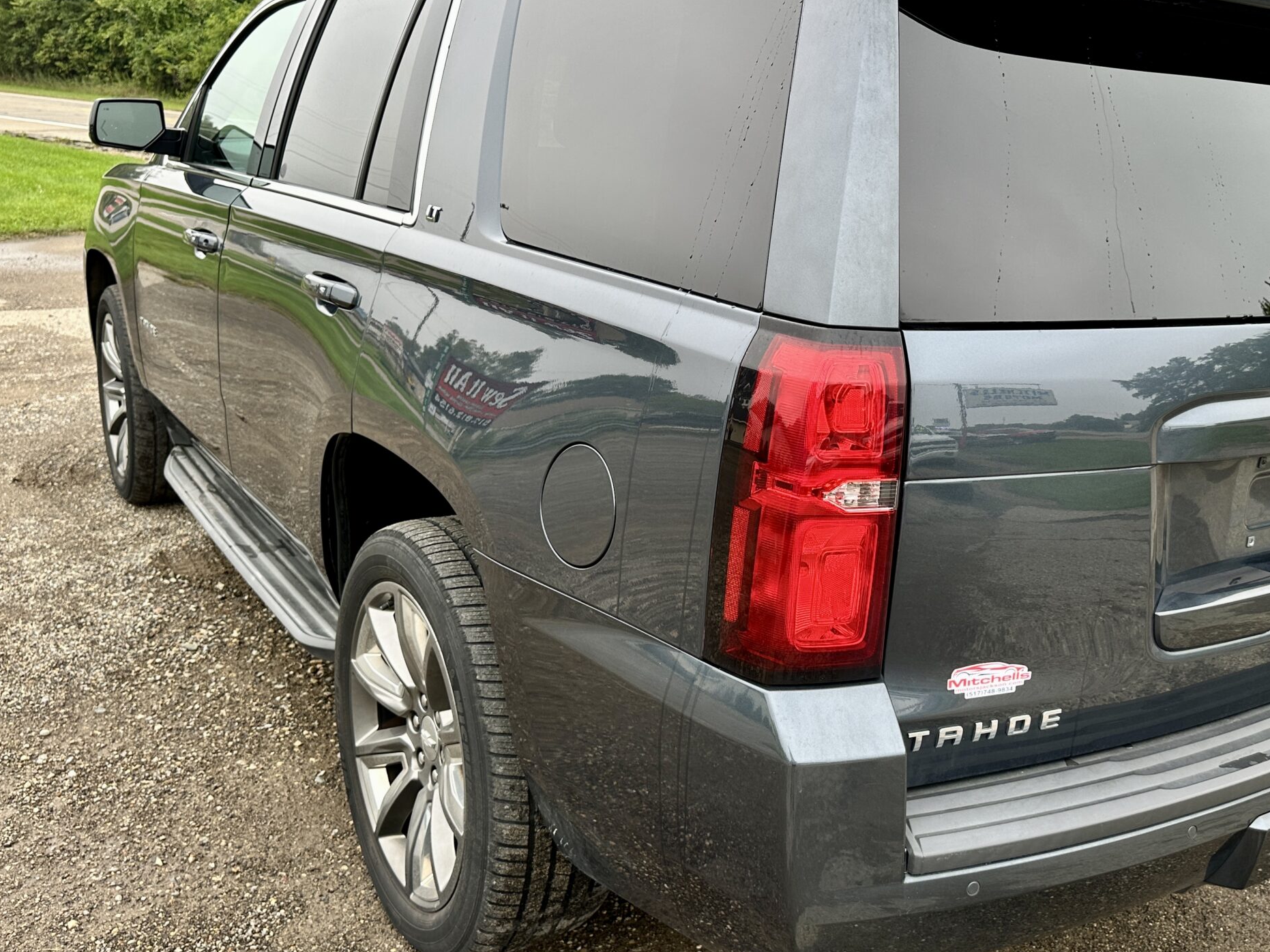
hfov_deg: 55.0
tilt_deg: -17.0
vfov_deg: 42.9
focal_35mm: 33
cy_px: 486
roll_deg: -4.6
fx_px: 1211
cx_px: 760
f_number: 1.78
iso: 80
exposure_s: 1/276
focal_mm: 6.86
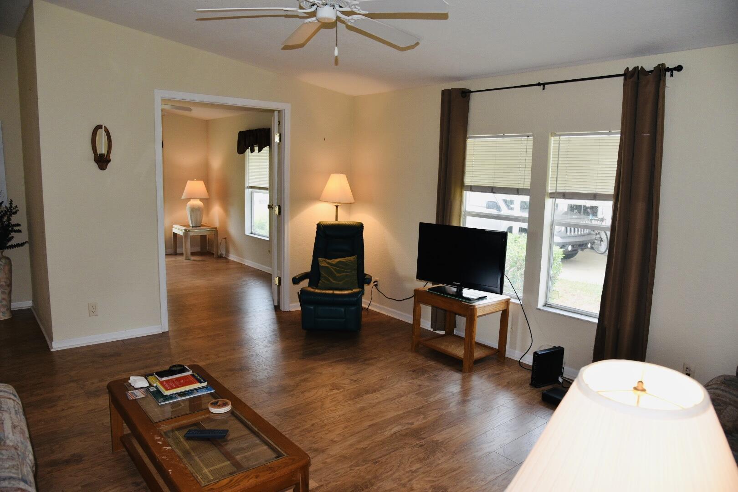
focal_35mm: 24
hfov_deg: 73.7
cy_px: 246
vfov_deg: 53.1
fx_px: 492
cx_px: 369
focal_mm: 24
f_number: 5.6
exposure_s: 1/125
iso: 720
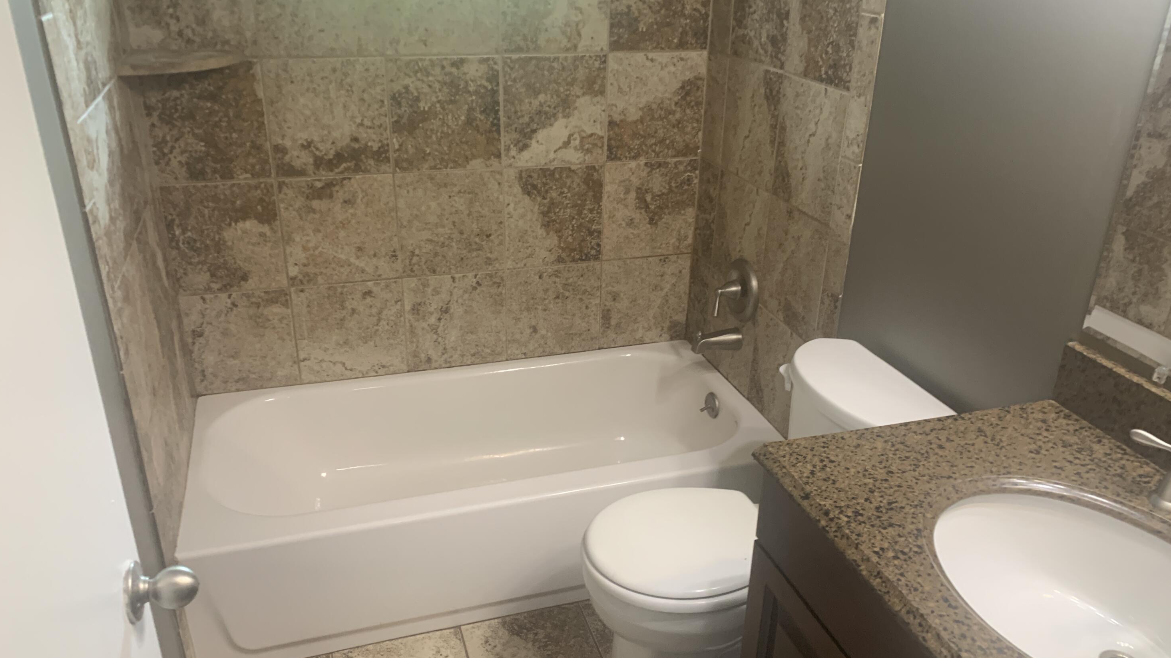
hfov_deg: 66.1
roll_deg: -2.1
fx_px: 900
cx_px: 589
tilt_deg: -22.5
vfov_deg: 40.1
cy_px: 359
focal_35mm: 29
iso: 160
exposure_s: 1/60
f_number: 1.8
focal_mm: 4.25
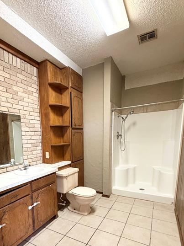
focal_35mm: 20
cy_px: 160
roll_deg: +2.2
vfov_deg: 79.6
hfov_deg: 65.0
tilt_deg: -8.5
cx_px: 69
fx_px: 142
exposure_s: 1/60
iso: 320
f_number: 2.2
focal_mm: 2.22
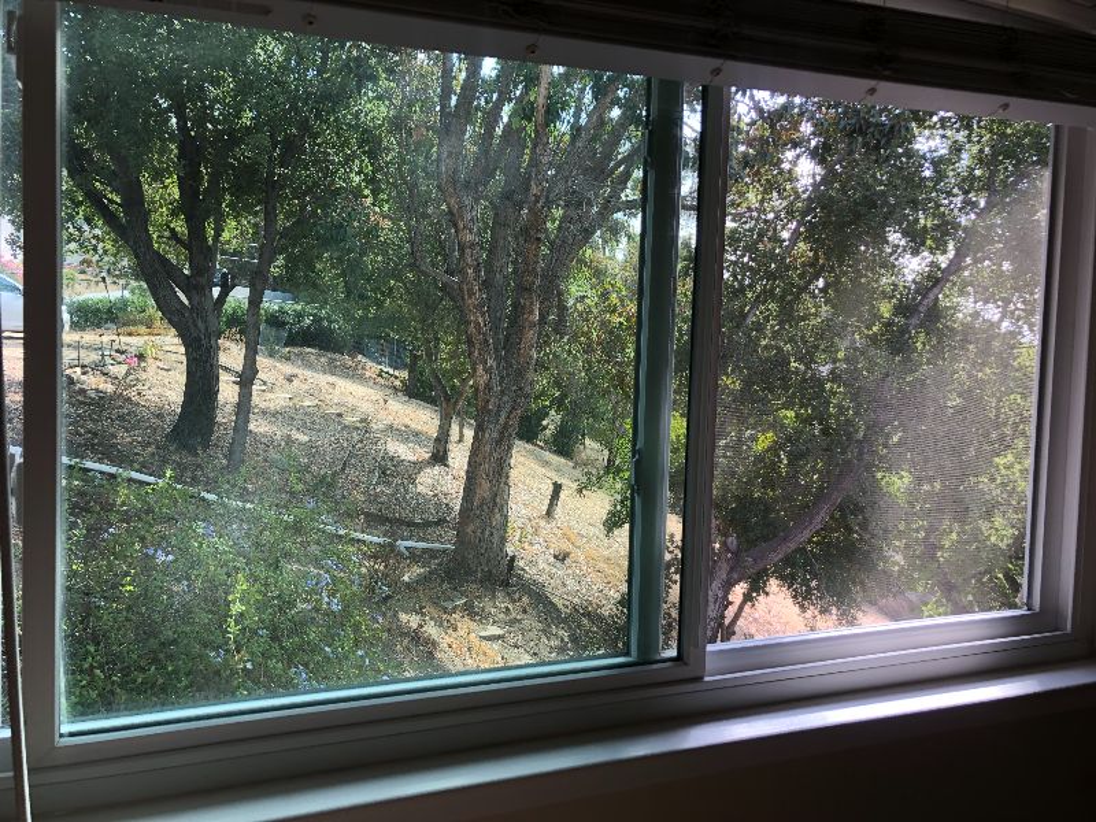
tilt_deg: -3.7
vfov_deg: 49.7
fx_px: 887
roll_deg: -1.7
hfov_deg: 63.4
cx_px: 548
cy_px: 411
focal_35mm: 28
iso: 25
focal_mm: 4
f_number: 1.8
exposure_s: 1/120
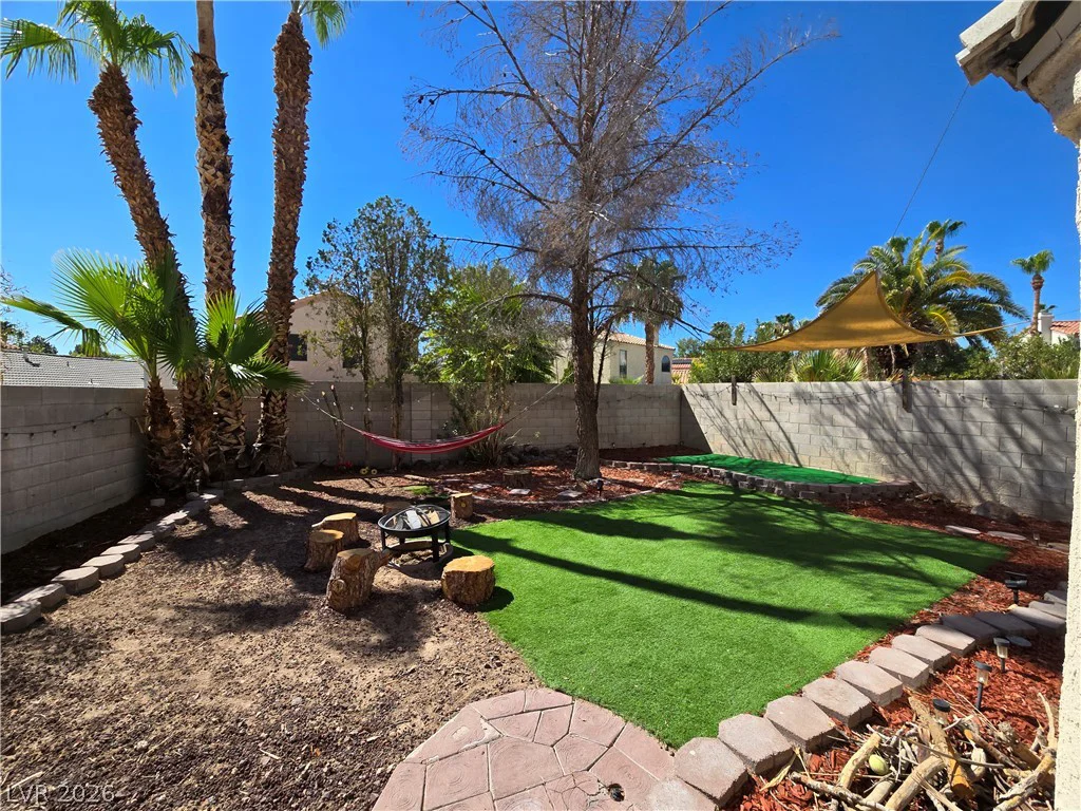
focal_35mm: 13
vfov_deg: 89.9
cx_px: 540
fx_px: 406
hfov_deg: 106.2
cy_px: 406
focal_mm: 2.2
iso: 50
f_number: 2.2
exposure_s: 1/1794
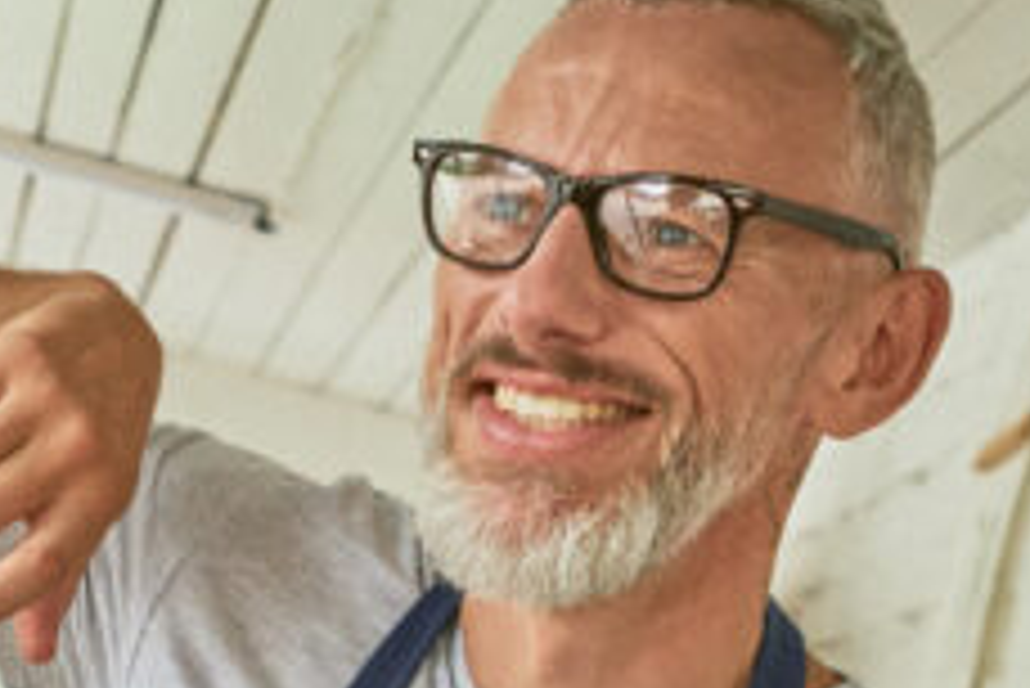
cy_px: 809
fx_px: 3836
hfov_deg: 15.0
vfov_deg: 10.1
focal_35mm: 134
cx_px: -58
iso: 500
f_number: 2.8
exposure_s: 1/160
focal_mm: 27
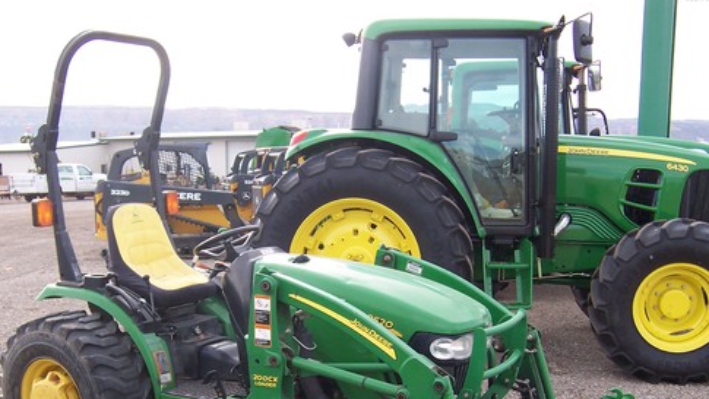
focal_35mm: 44
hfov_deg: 46.4
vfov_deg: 26.8
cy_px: 289
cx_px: 342
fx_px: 827
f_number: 3.4
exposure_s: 1/180
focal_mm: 5.6
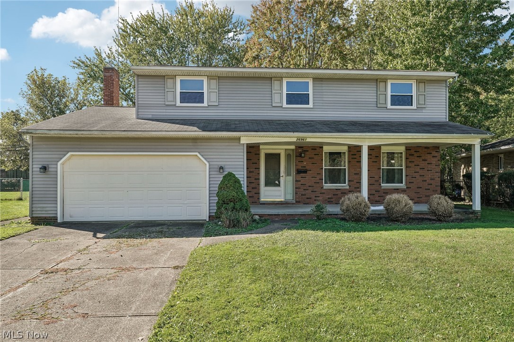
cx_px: 257
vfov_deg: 53.1
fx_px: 342
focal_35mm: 24
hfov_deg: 73.8
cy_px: 171
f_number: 8
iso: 100
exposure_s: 1/60
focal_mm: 24
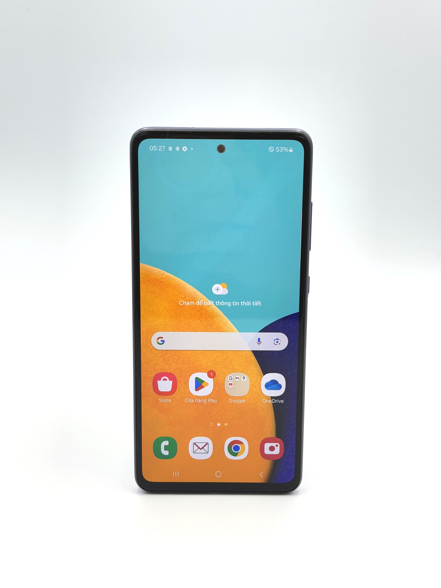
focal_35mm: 48
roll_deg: -1.2
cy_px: 294
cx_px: 220
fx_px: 815
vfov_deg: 39.7
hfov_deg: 30.3
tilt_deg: -15.4
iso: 64
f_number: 1.78
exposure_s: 1/248
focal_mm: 6.76
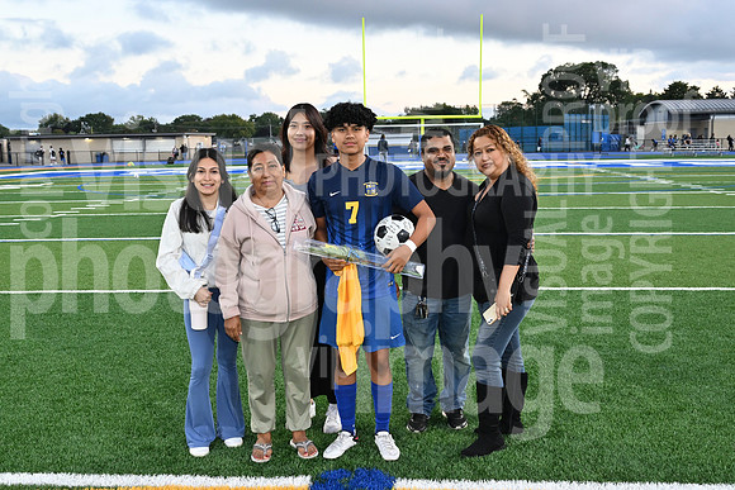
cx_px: 368
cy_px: 245
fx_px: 735
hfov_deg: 53.1
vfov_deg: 36.9
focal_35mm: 36
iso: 1000
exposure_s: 1/200
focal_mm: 24
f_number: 5.6
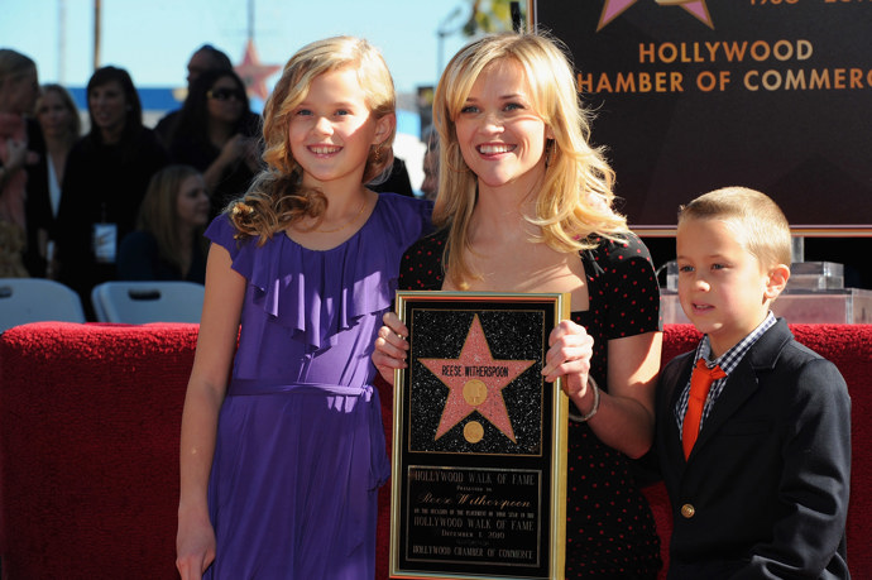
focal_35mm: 135
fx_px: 3268
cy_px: 290
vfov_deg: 10.1
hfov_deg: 15.2
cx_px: 436
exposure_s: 1/250
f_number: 9
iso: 320
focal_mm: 135
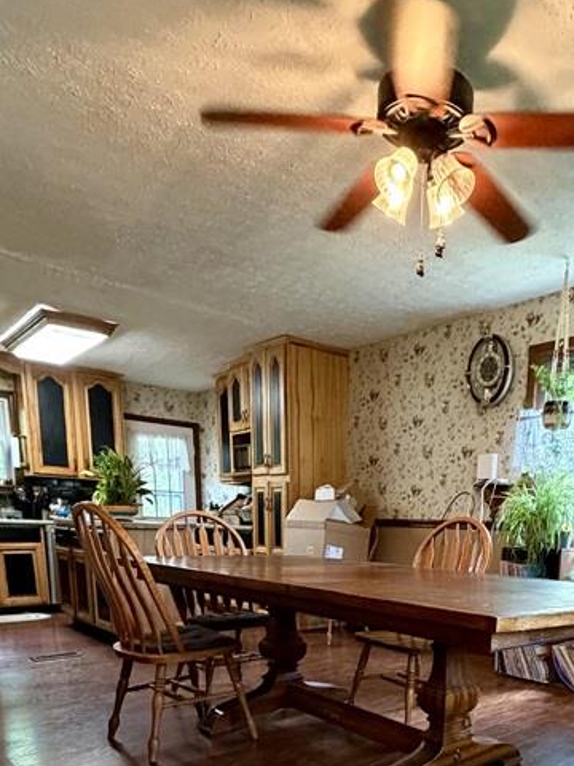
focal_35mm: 28
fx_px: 619
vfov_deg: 56.6
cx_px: 421
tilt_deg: -12.0
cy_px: 657
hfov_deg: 48.1
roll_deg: -1.9
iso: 640
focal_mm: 2.22
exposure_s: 1/60
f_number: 2.2
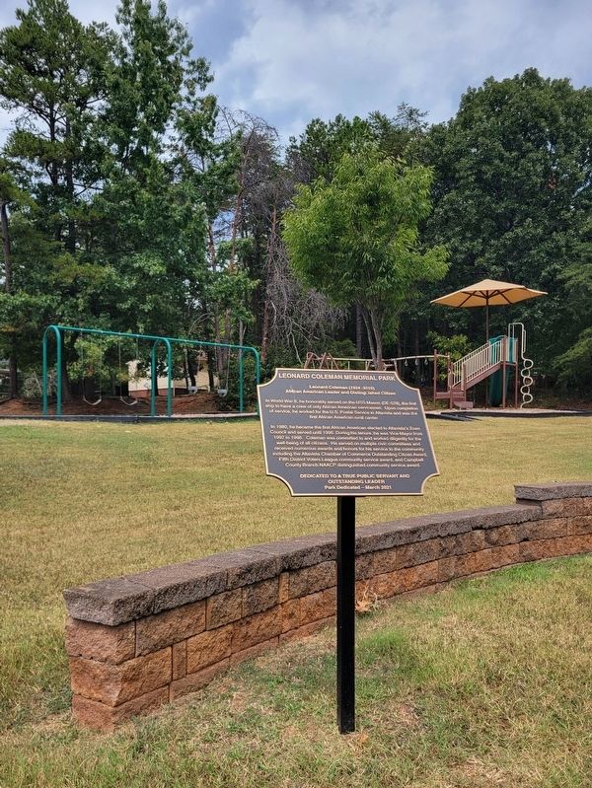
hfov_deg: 53.1
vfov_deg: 67.3
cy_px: 394
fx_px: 592
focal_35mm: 26
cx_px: 296
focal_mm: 5.4
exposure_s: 1/2000
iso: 40
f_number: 1.8
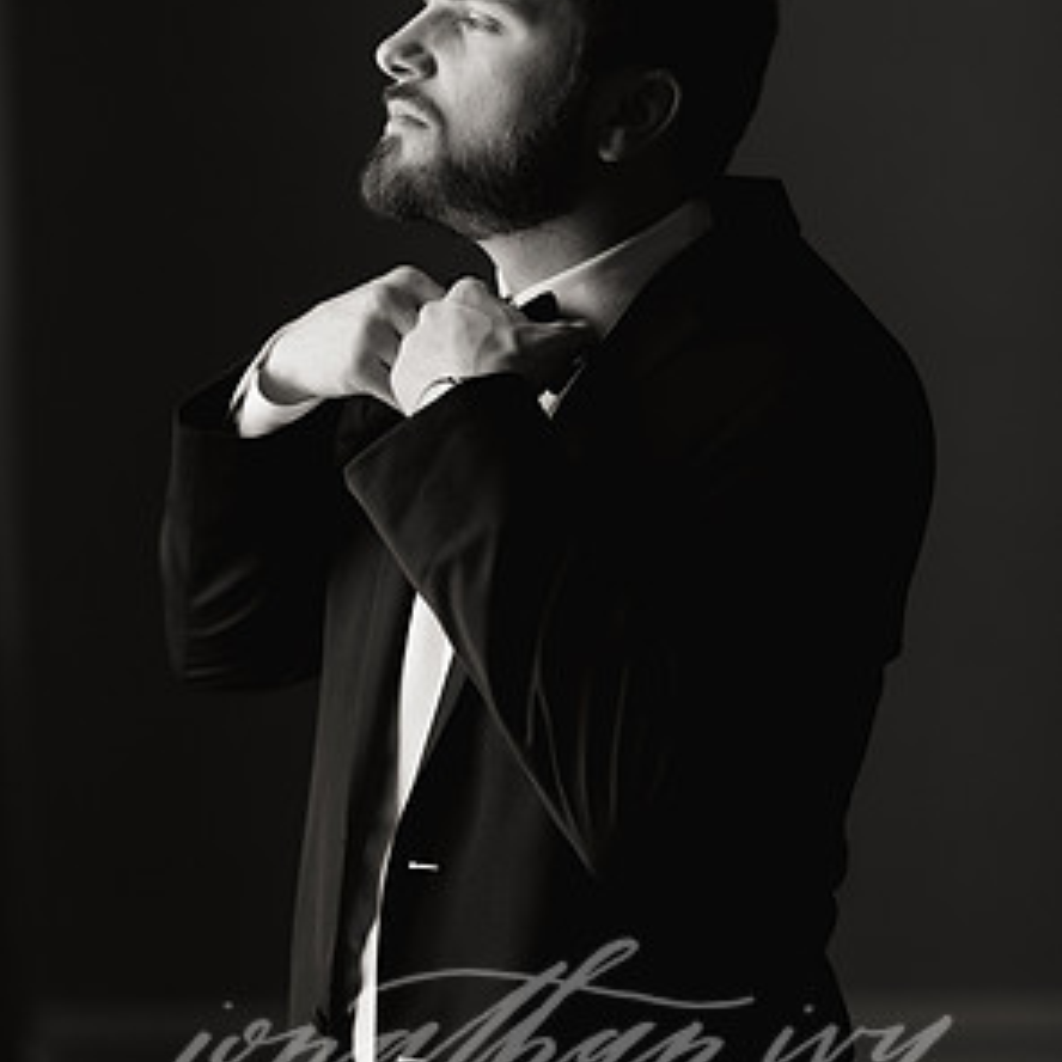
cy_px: 384
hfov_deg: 15.8
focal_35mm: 110
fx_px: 3818
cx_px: 531
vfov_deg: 15.8
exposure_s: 1/160
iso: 800
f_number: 2.2
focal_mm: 85
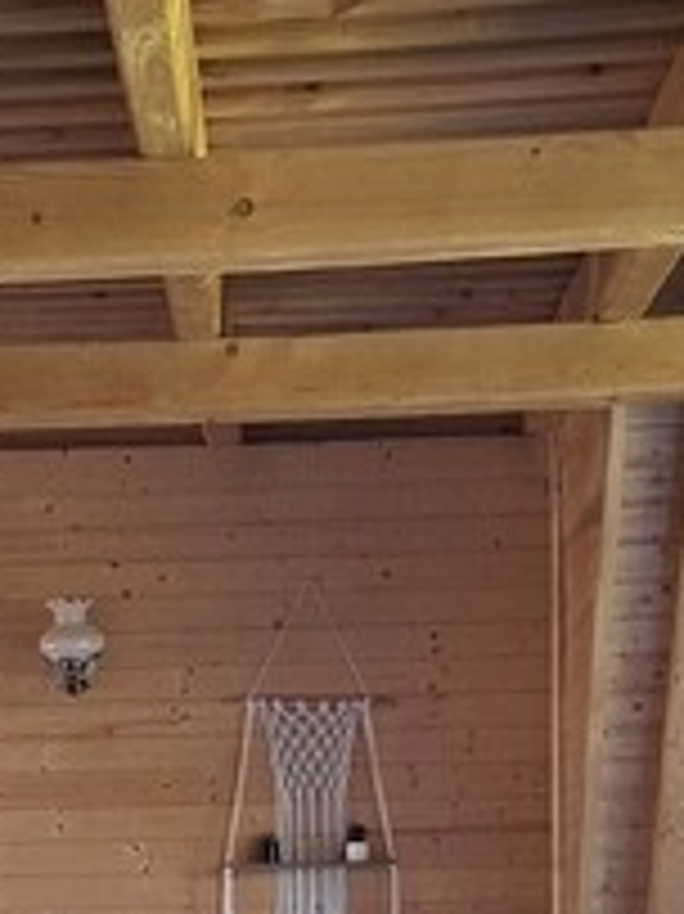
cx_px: 4
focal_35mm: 116
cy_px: 1270
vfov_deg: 15.9
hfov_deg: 12.6
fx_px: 3059
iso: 160
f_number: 1.8
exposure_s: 1/50
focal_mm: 5.54
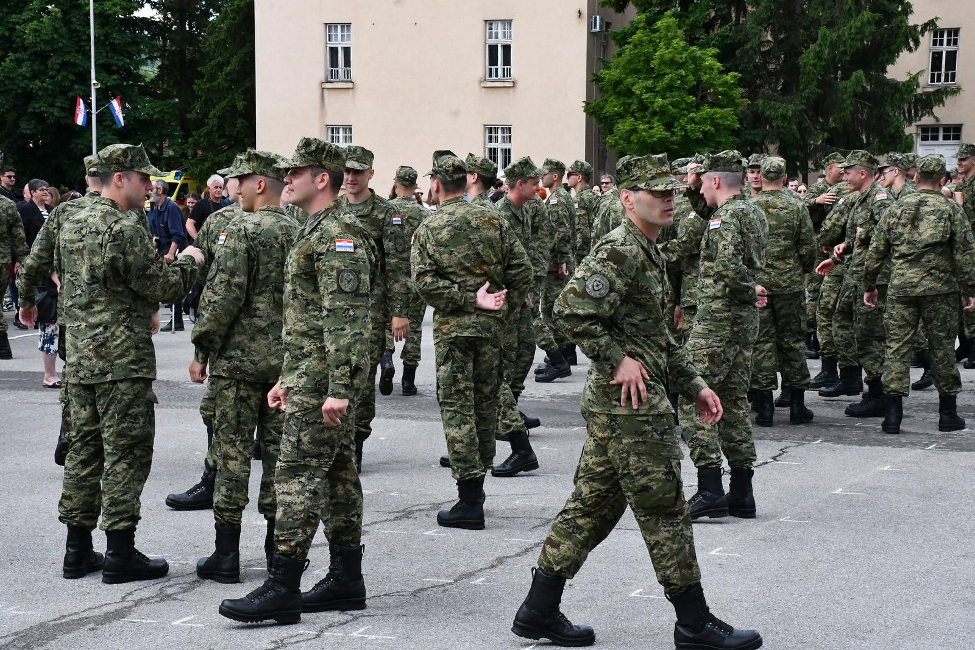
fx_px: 2113
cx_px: 488
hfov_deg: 26.0
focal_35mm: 78
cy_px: 325
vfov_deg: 17.5
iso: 3200
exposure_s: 1/1250
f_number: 18
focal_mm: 52
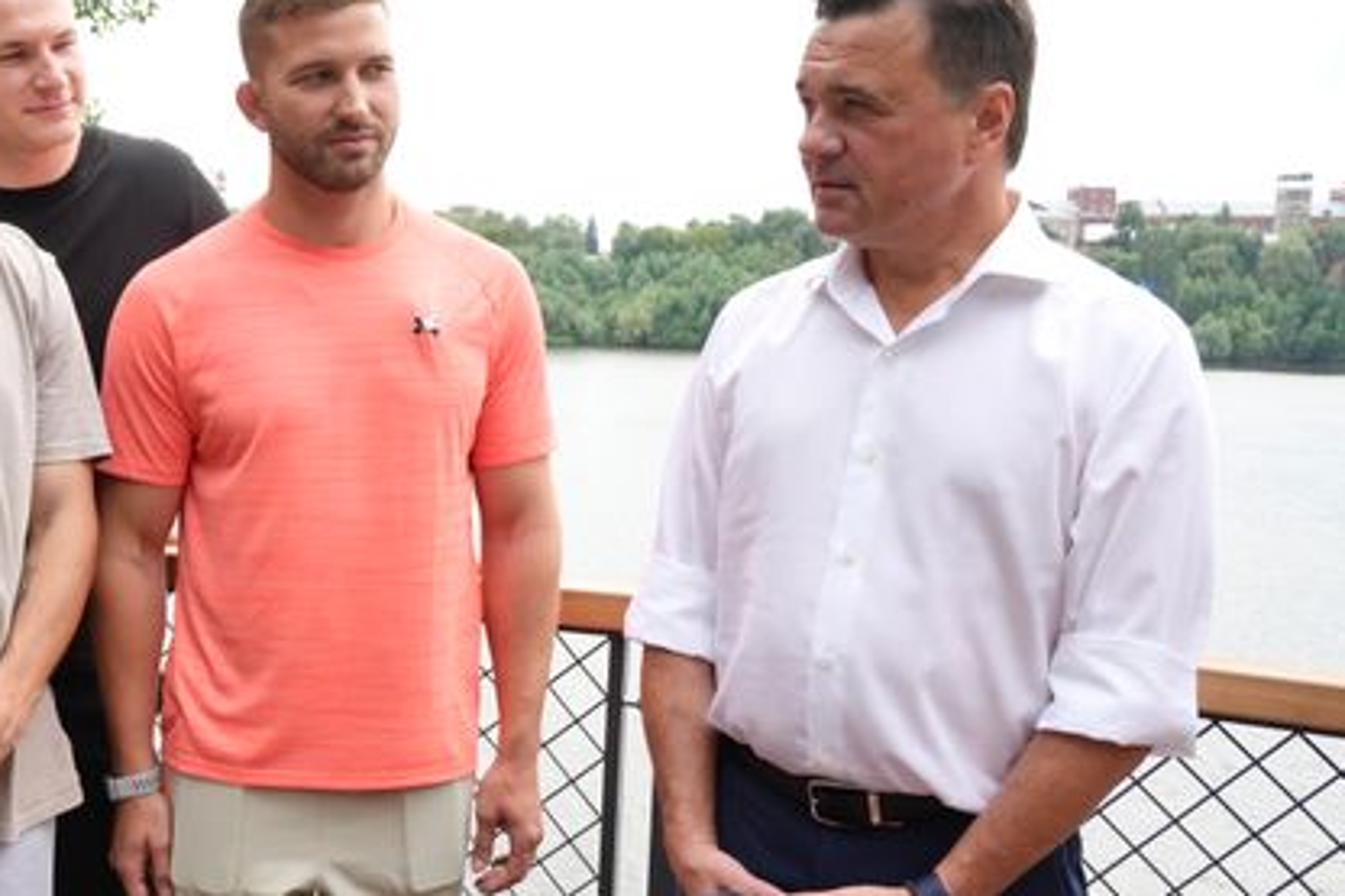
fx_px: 1568
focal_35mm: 42
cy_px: 411
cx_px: 218
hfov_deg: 43.6
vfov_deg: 31.9
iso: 400
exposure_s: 1/250
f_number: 8
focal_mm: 25
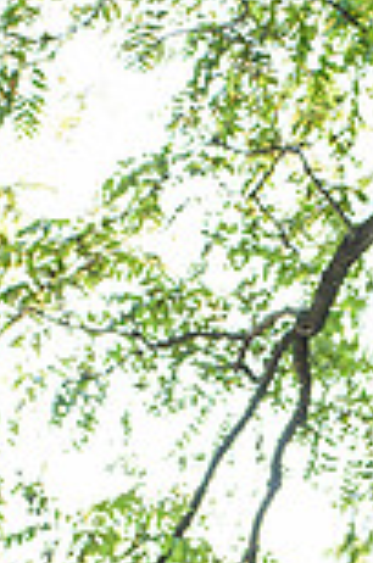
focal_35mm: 234
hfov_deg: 5.8
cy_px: 720
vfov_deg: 8.7
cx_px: 378
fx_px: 3653
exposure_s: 1/160
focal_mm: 80
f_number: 3.5
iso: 160
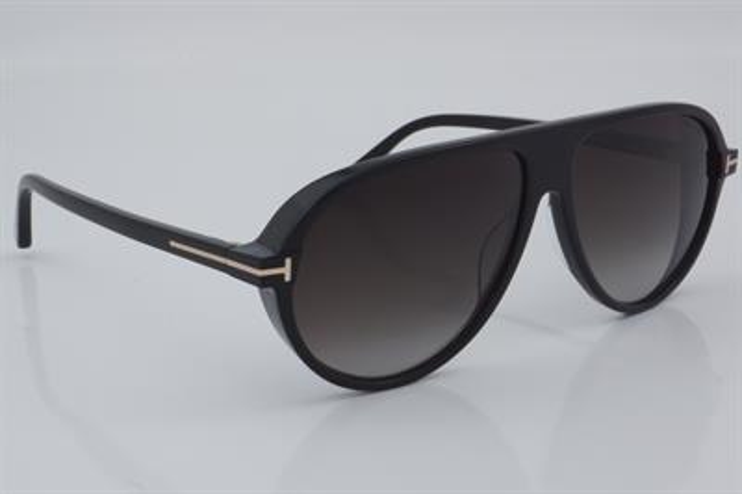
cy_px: 247
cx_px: 371
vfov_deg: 18.2
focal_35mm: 75
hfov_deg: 27.0
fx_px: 1545
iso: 100
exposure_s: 1/4
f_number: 32
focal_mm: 50
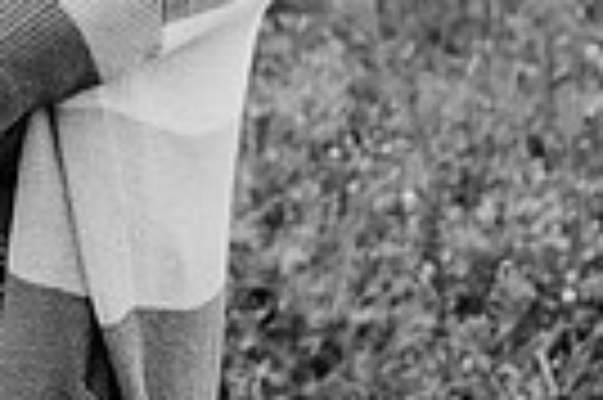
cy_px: -204
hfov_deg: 19.3
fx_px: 1740
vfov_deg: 12.5
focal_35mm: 104
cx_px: 58
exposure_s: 1/800
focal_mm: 24
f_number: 2.2
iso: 125
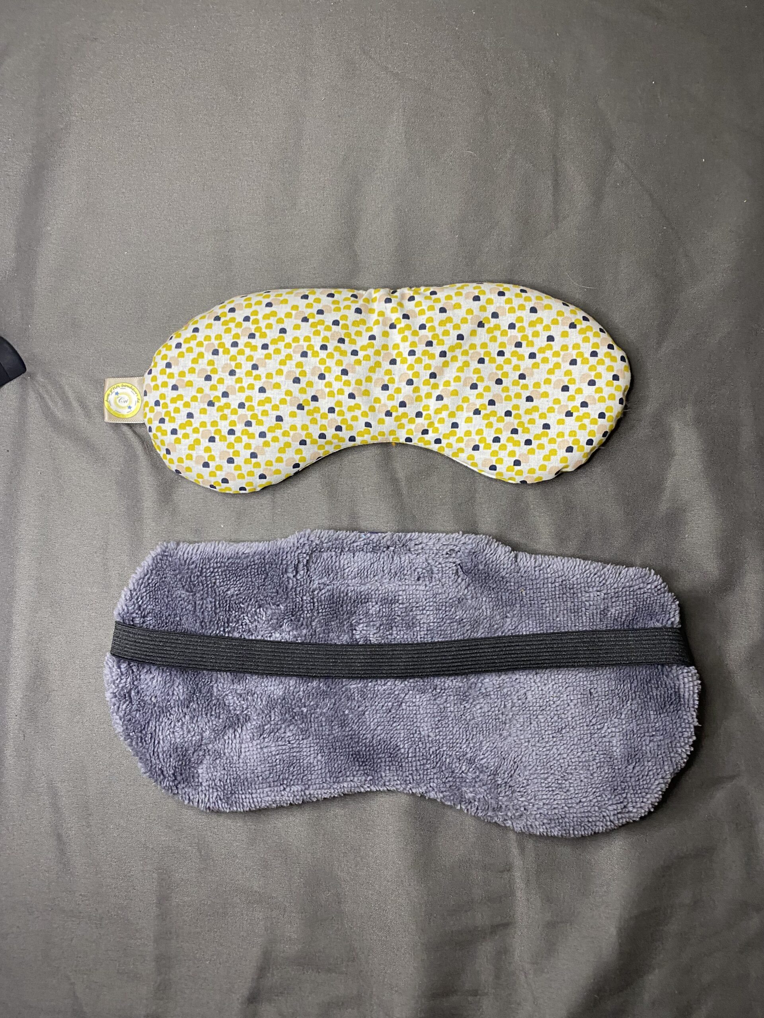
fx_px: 765
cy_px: 509
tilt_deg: -85.9
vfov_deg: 67.3
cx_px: 382
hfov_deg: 53.1
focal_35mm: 26
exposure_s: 1/53
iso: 200
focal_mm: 4.25
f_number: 1.8
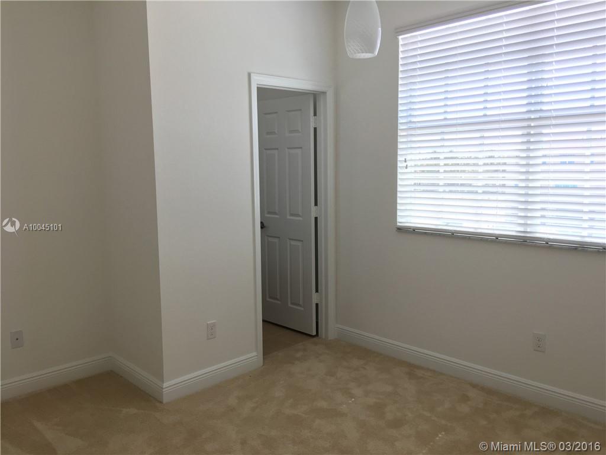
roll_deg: +0.6
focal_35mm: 29
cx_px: 303
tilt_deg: -5.7
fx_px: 508
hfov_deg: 61.7
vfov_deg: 48.2
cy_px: 228
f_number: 2.2
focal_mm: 4.15
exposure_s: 1/120
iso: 40
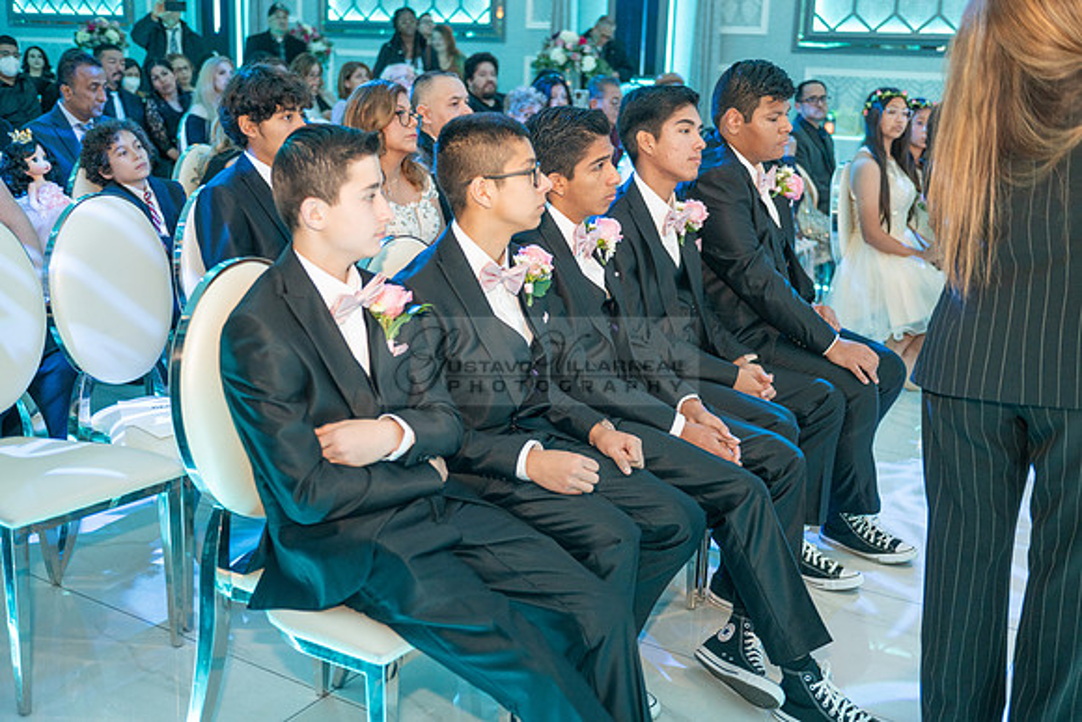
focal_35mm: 38
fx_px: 1142
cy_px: 361
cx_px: 541
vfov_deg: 35.1
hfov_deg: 50.7
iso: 1600
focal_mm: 38
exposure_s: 1/125
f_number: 2.8
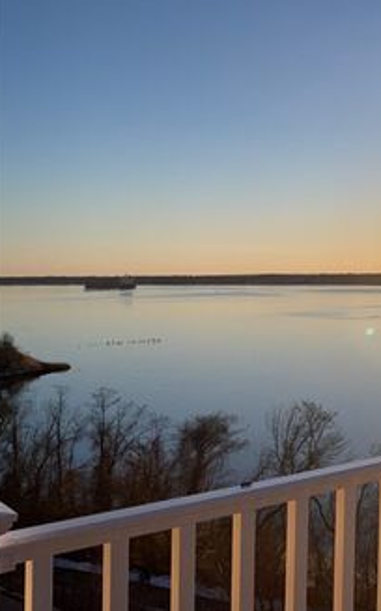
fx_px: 782
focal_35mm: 47
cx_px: 458
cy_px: 281
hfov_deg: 24.7
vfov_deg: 42.6
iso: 20
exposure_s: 1/4405
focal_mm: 3
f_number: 1.8
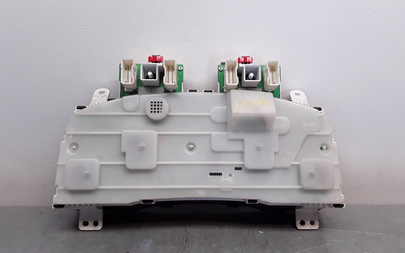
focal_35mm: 30
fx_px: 331
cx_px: 202
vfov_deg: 41.8
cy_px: 134
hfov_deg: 62.9
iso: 100
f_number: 1.9
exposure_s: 1/201
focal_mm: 2.91
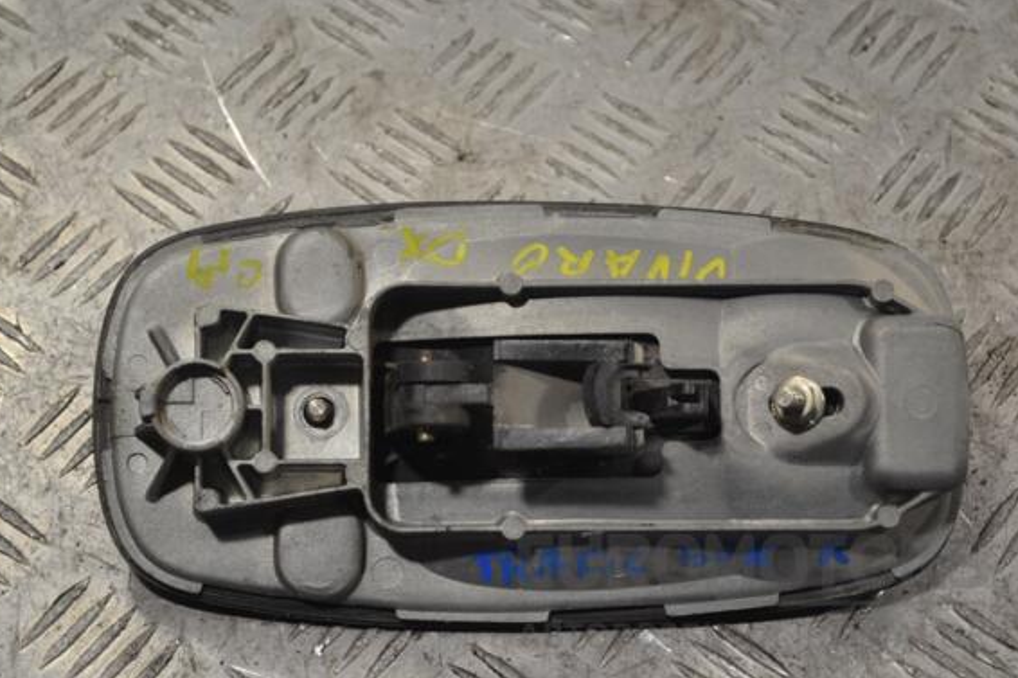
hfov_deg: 23.2
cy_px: 322
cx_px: 484
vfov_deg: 15.6
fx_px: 2474
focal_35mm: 88
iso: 400
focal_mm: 55
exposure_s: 1/80
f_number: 5.6
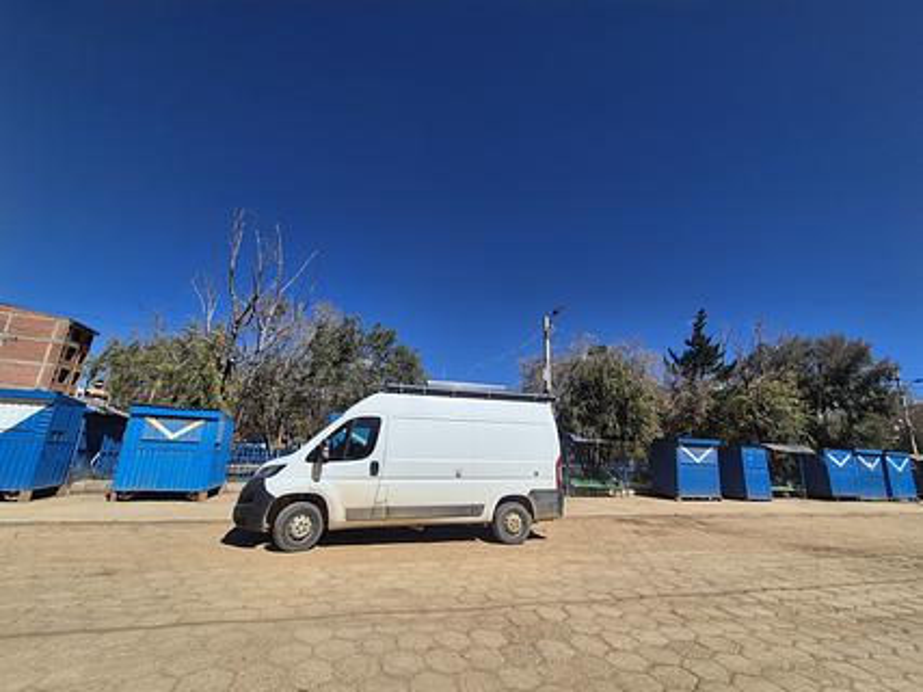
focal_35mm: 13
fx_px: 347
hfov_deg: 106.2
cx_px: 462
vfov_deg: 89.9
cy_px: 346
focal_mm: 2.2
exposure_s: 1/3672
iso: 50
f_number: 2.2
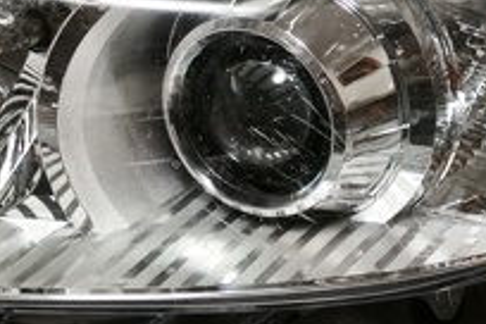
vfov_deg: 11.9
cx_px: 207
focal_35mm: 114
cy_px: 19
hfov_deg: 17.9
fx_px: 1539
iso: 400
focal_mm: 5.35
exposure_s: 1/50
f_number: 1.7
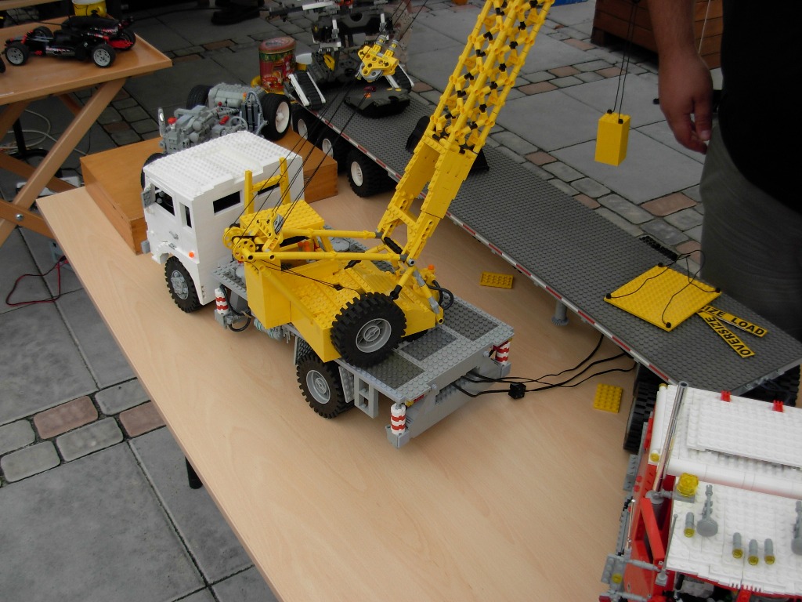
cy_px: 301
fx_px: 880
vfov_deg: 37.7
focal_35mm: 38
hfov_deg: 49.0
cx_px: 401
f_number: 2.9
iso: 79
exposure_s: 1/512
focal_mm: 6.3
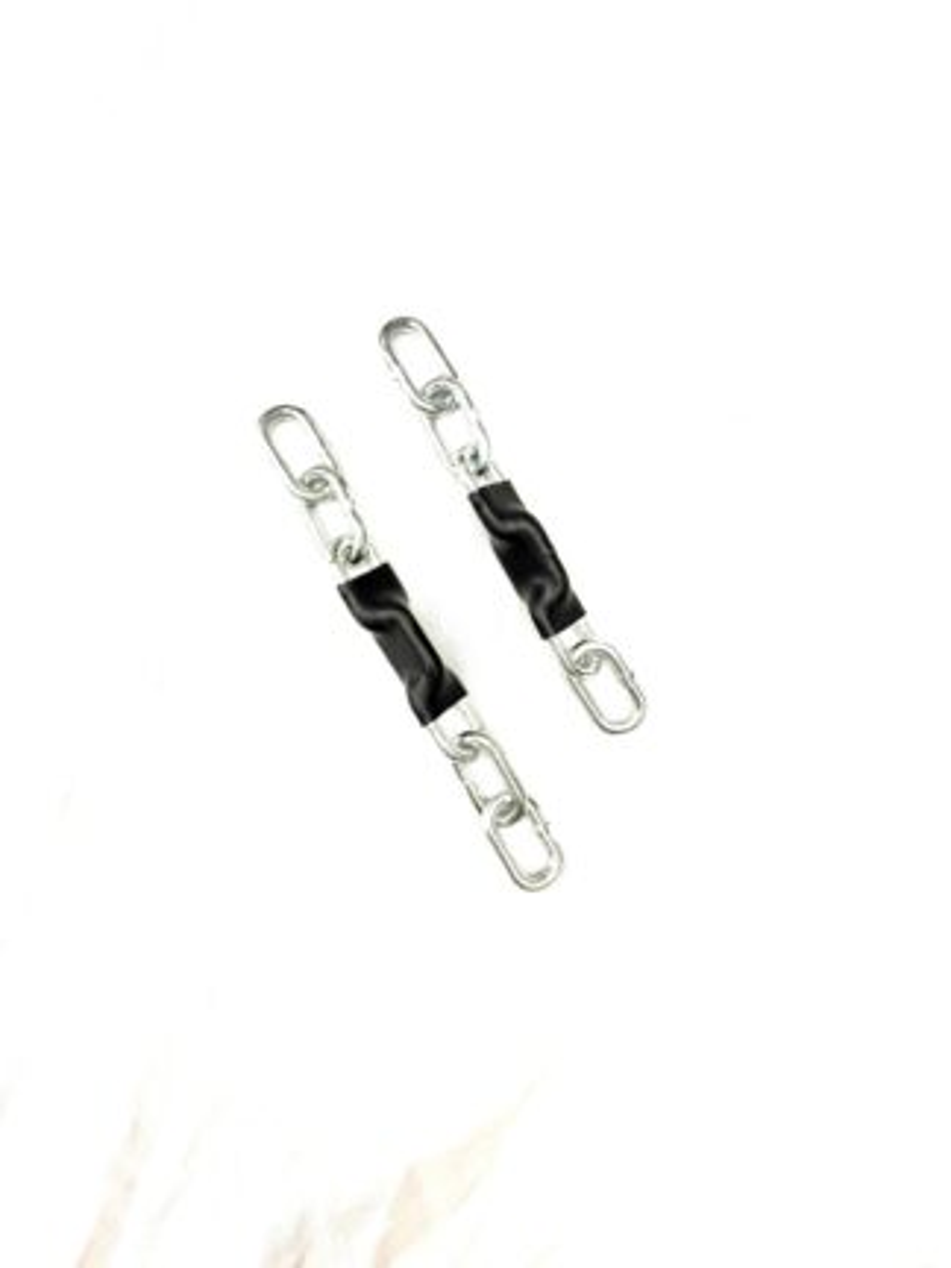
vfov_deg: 71.6
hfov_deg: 56.8
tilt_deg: -89.3
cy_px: 634
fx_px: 879
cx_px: 476
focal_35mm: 24
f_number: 1.78
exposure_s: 1/120
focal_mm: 6.76
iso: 64
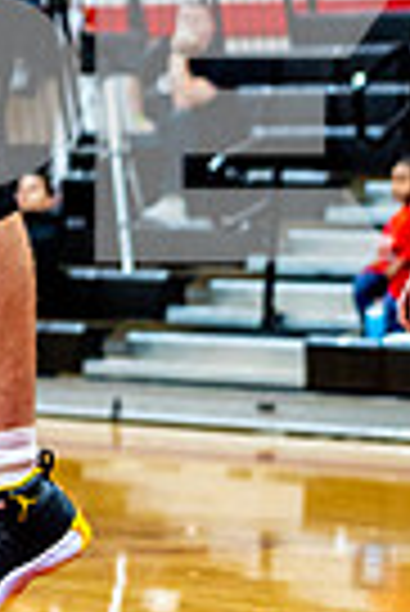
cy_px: -189
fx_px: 3936
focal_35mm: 231
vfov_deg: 8.8
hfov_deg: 5.9
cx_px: -261
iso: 3200
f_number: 2.8
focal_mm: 70
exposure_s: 1/1250
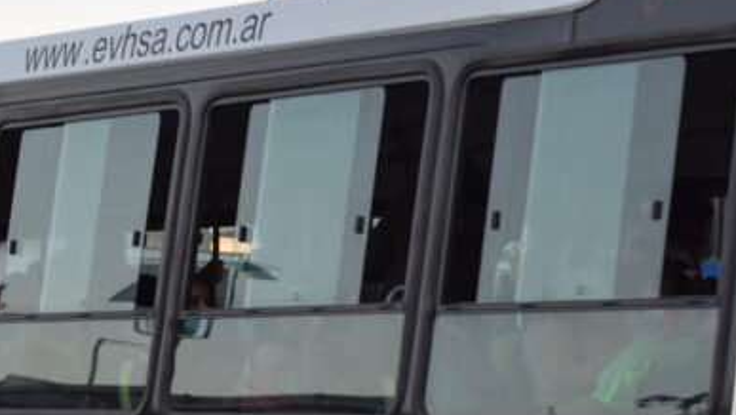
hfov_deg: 14.4
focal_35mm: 145
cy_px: 443
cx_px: 816
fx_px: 2838
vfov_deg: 8.3
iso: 160
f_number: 3.5
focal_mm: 35
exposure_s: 1/125
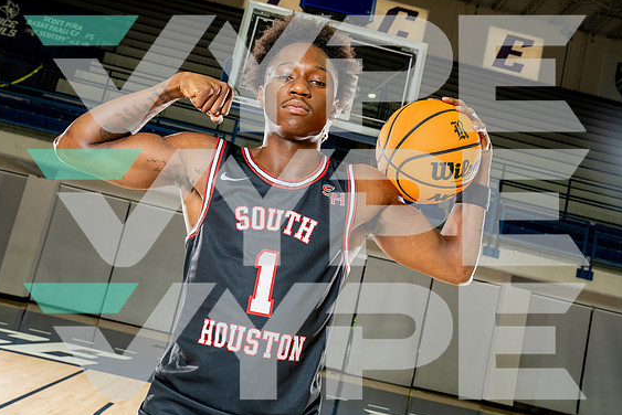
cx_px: 308
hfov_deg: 55.8
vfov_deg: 38.9
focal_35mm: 34
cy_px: 208
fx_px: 588
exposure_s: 1/250
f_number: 7.1
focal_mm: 33
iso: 640
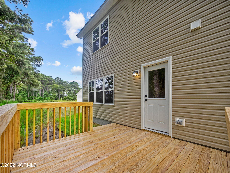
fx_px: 93
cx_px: 115
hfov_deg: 102.1
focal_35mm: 14
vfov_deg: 85.7
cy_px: 86
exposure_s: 1/250
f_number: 4
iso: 200
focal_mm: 7
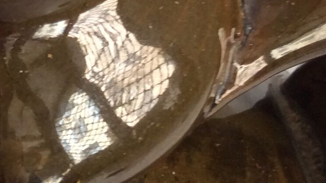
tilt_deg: -47.6
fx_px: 1046
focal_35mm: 121
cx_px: 49
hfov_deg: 17.5
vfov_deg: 9.8
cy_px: -67
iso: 40
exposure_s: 1/25
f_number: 2.4
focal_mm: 3.3
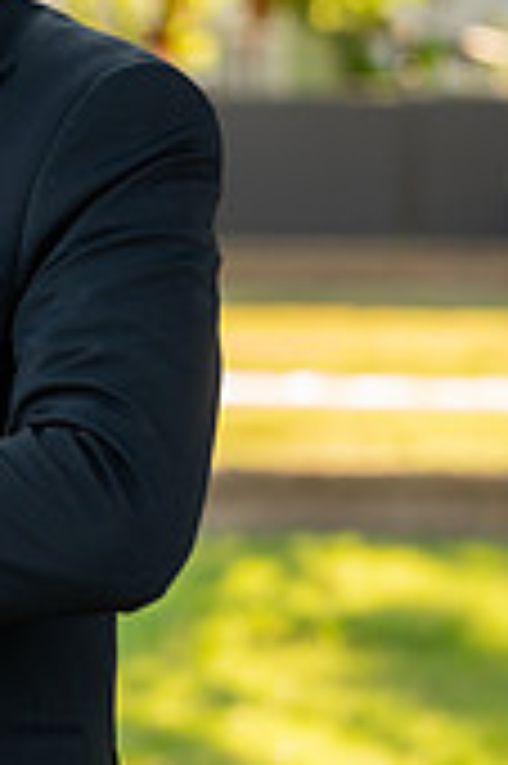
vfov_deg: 10.2
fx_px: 4263
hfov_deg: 6.8
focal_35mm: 201
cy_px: 414
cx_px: -130
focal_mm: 76
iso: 320
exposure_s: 1/500
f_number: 2.8
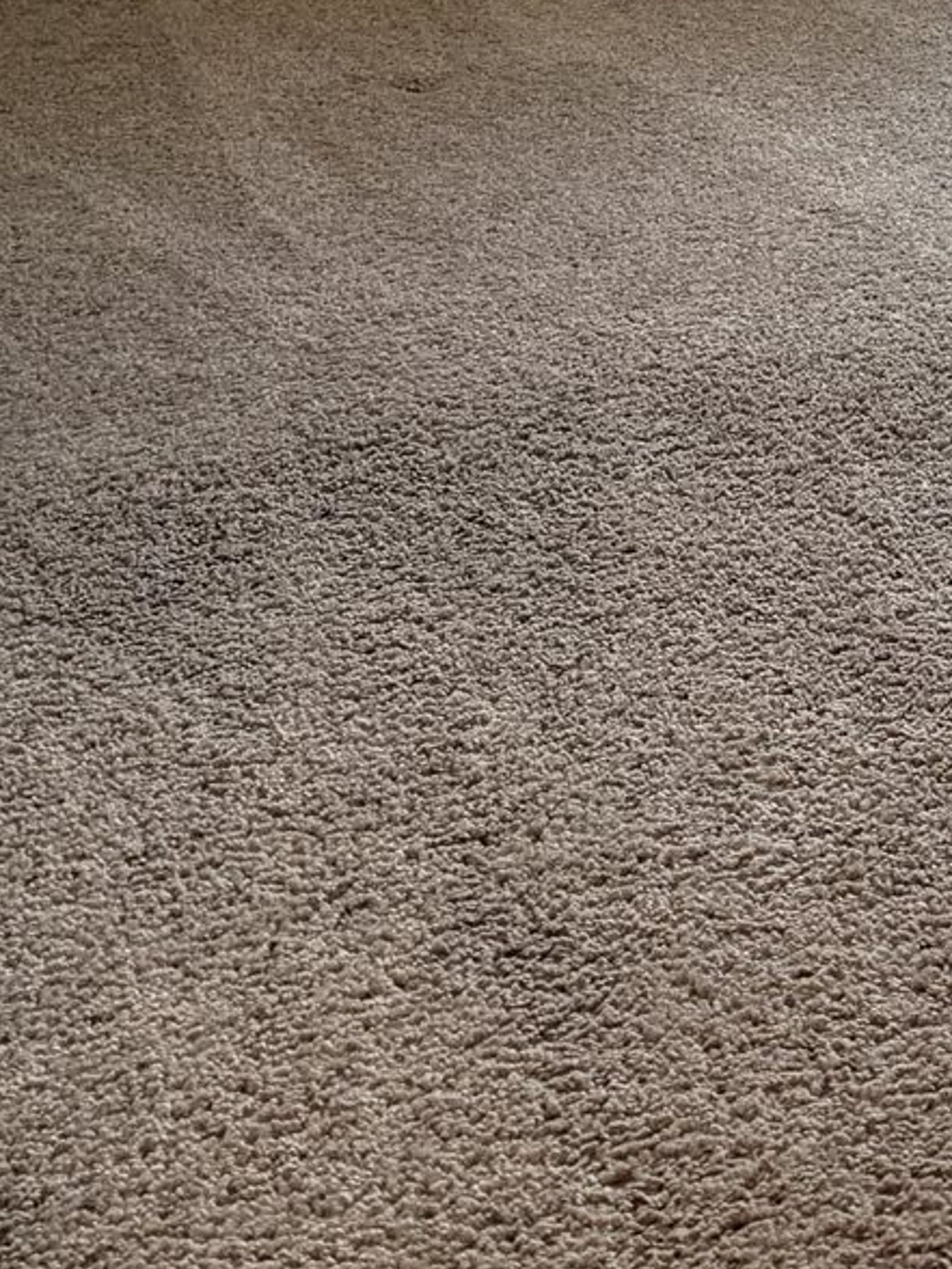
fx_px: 3447
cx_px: 1069
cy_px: -550
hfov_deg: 15.3
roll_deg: -1.4
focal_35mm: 94
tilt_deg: -3.5
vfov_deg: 18.8
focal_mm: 6.76
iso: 200
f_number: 1.78
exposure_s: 1/240
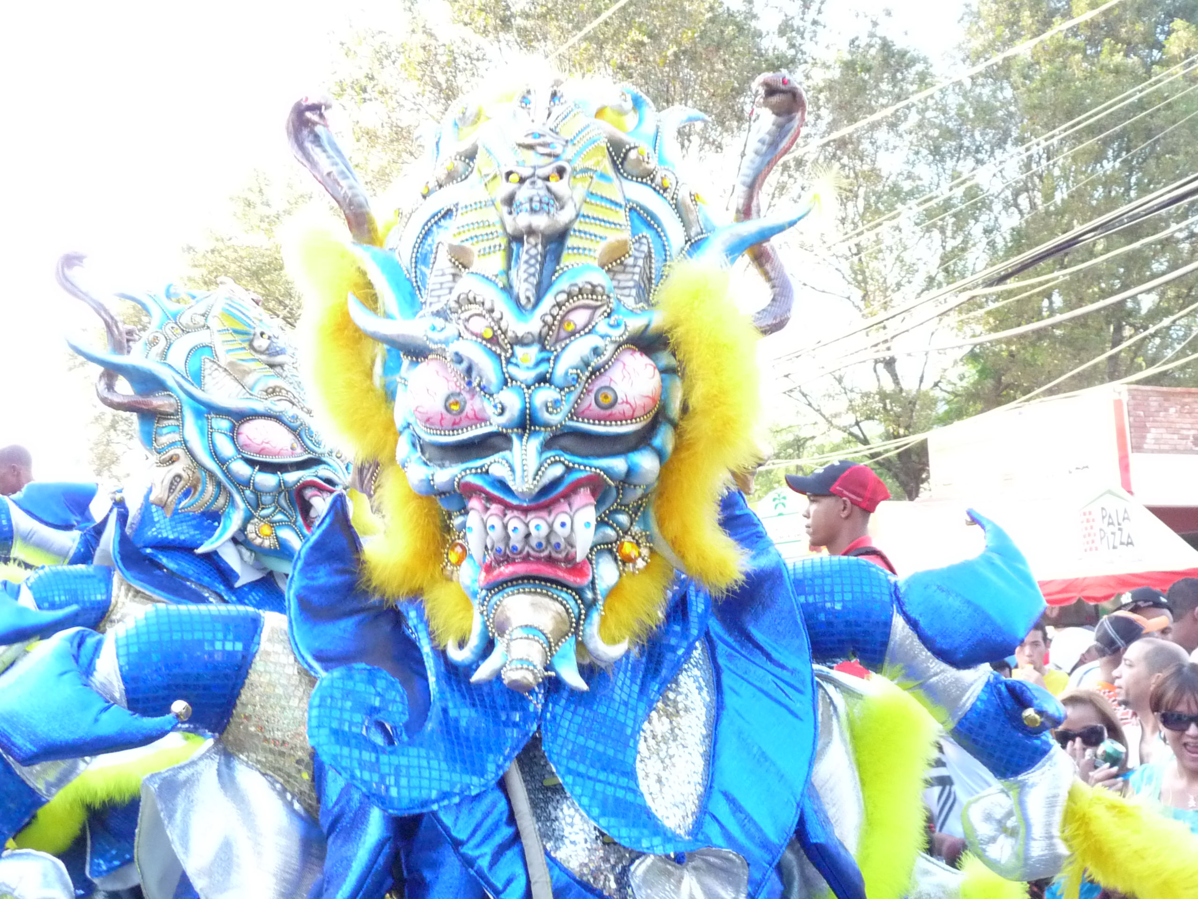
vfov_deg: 35.1
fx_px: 1419
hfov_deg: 45.8
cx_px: 599
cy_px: 450
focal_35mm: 41
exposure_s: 1/160
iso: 400
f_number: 2.8
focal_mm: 5
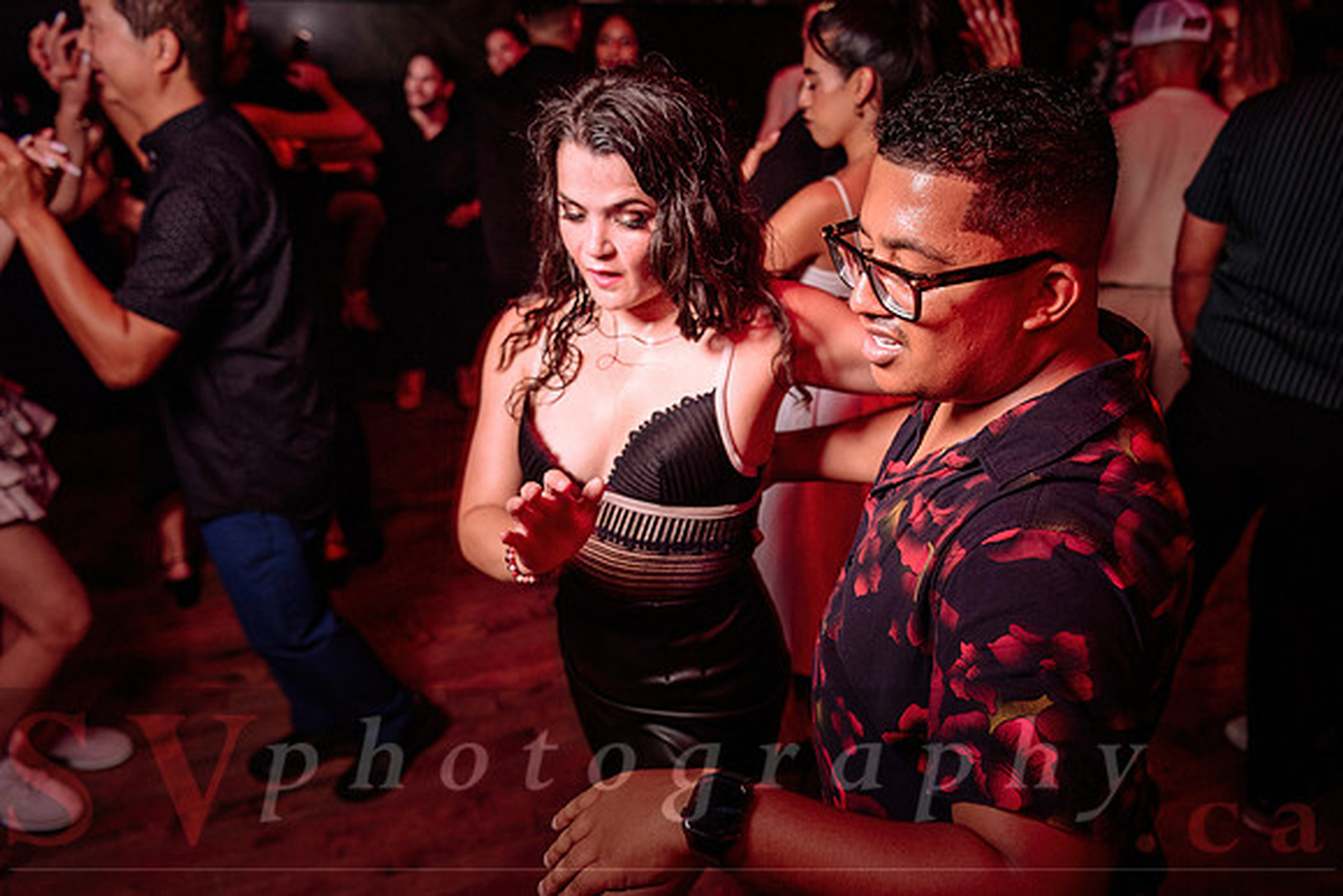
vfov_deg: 47.8
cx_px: 756
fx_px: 1008
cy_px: 392
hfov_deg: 67.1
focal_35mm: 27
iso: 800
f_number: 3.2
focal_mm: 24
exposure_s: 1/40
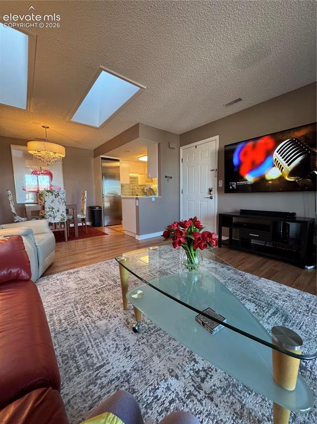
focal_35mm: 14
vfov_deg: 102.1
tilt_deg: -6.3
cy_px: 212
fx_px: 171
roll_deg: +1.2
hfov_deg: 85.6
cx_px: 158
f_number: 2.2
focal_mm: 2.22
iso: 250
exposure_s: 1/120
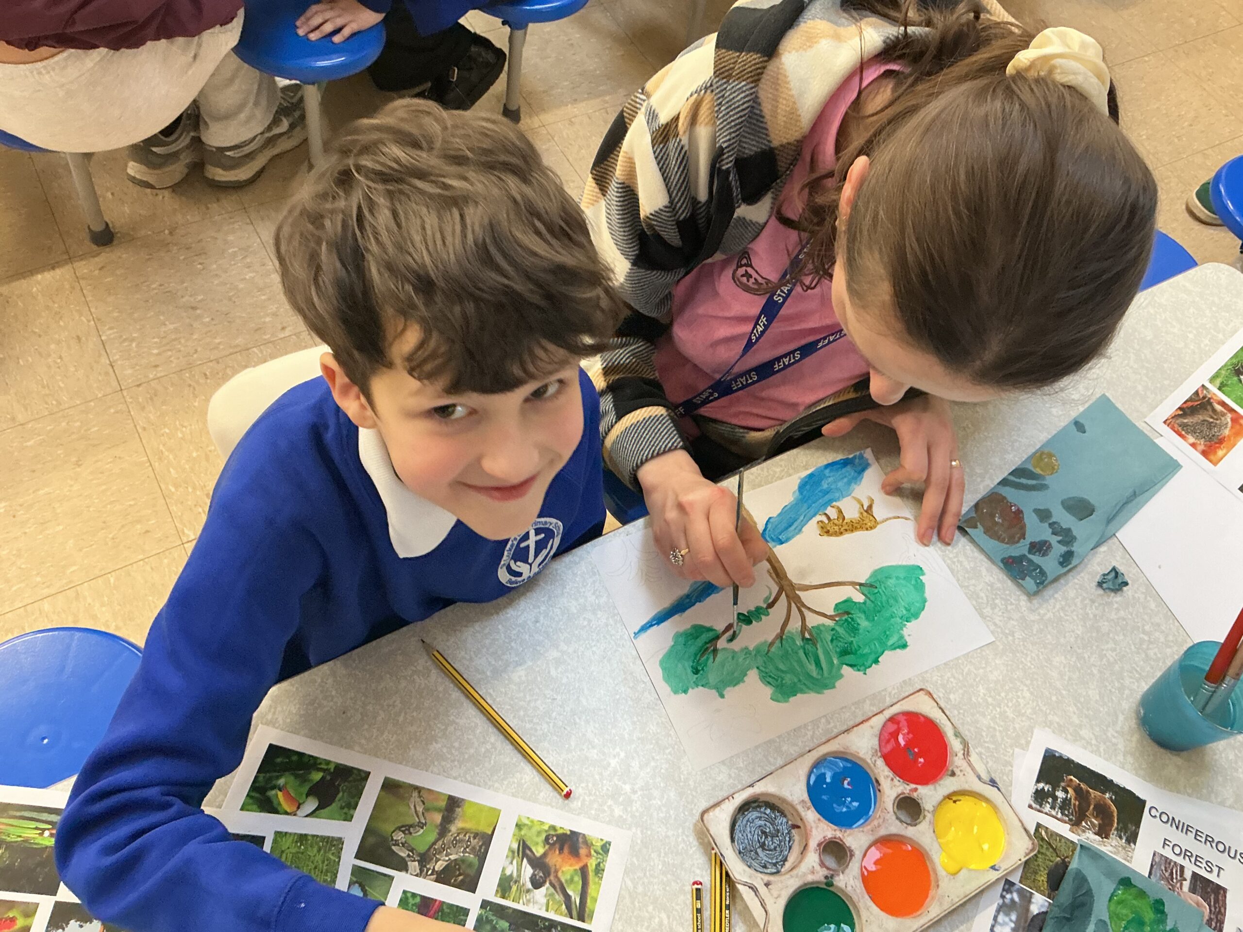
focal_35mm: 29
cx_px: 622
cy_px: 466
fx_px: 1041
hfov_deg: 61.7
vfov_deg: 48.2
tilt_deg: -58.5
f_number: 1.8
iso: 200
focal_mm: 3
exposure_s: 1/50
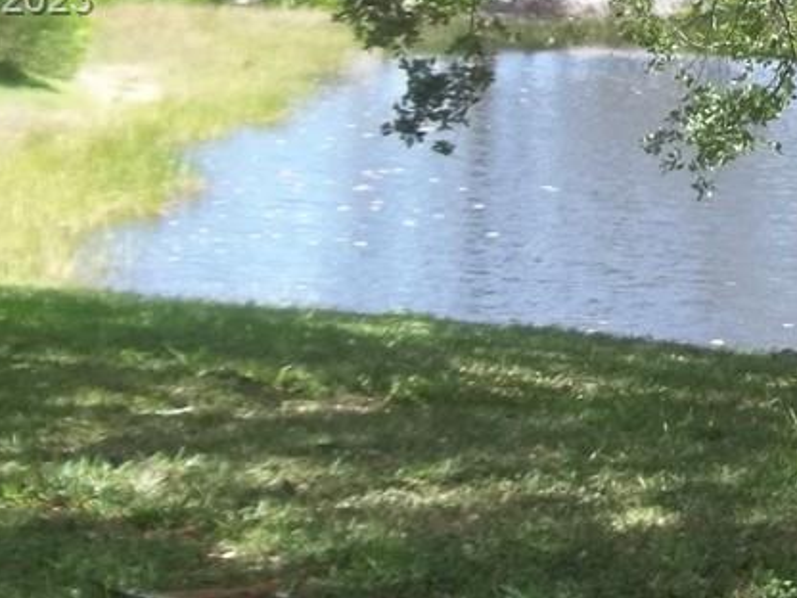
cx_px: 1012
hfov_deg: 15.3
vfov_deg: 11.9
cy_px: 2
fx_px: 2832
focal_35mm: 123
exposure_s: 1/320
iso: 64
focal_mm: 5.7
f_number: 2.9
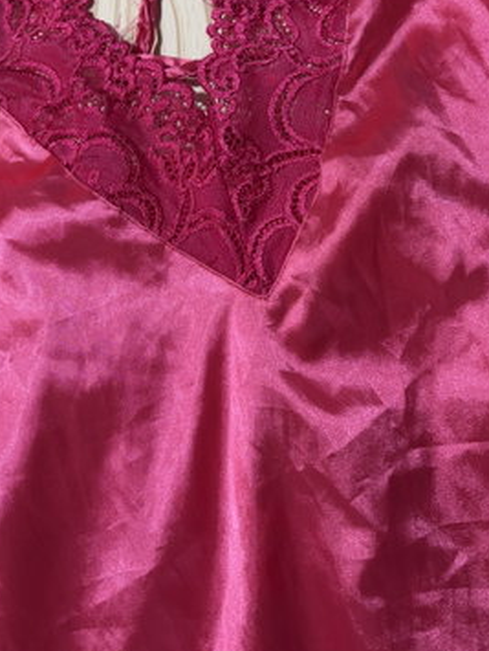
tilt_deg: -74.3
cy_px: 170
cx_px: 249
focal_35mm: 39
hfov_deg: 36.9
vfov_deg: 46.3
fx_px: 733
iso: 160
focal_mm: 5.96
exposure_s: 1/50
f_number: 1.6
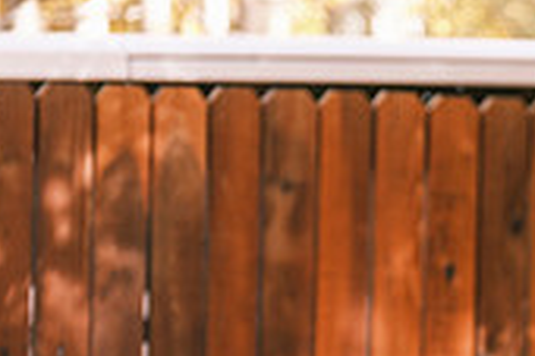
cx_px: 865
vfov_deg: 3.2
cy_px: 427
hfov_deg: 4.7
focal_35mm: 431
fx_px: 6399
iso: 400
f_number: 3.2
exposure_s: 1/500
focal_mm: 83.8
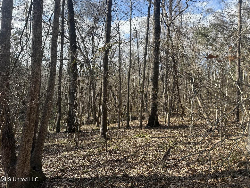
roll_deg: -4.6
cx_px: 125
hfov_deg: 71.6
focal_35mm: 24
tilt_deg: +2.9
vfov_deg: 56.8
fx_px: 173
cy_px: 94
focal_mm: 6.86
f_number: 1.78
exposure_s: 1/1321
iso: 80
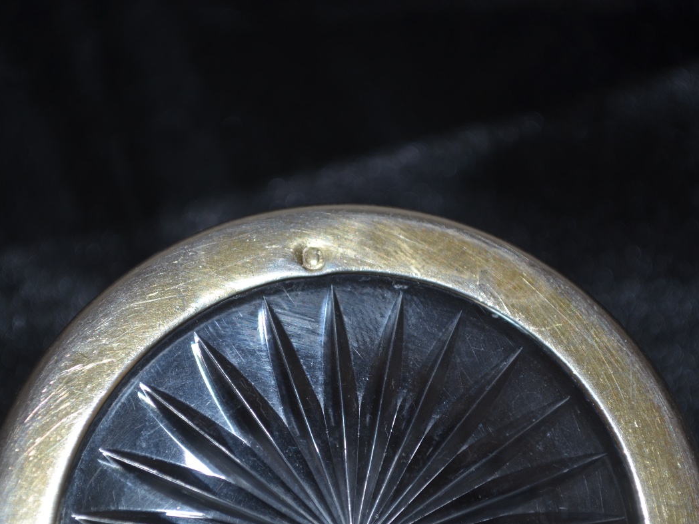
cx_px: 332
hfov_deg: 21.6
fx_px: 1829
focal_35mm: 91
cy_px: 264
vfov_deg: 16.3
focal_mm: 55
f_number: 5.6
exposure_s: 1/30
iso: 200
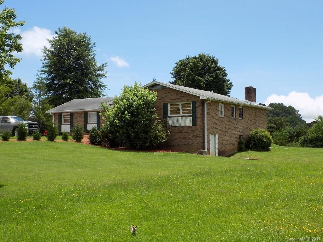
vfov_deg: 24.8
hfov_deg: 32.7
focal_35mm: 59
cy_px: 121
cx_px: 162
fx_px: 551
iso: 80
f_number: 4
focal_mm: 10.5
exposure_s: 1/640
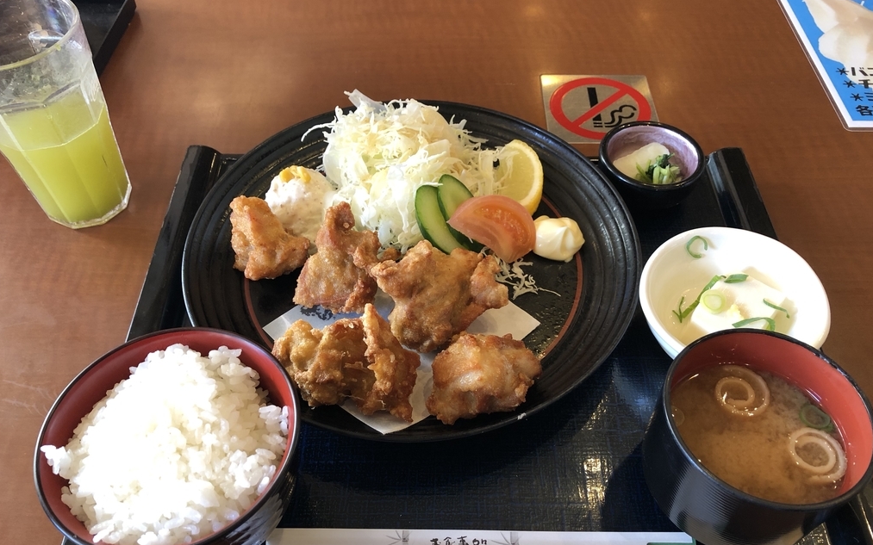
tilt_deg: -52.5
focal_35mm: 30
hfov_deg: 62.9
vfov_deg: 41.7
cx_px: 439
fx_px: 714
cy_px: 315
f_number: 1.8
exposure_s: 1/25
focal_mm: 3.99
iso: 40
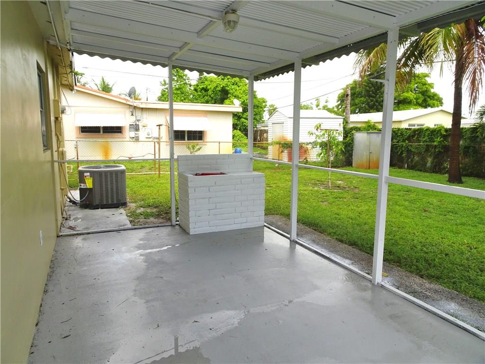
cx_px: 242
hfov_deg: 71.6
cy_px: 182
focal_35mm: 24
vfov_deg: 56.8
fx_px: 336
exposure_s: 1/320
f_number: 3.5
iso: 80
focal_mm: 4.1
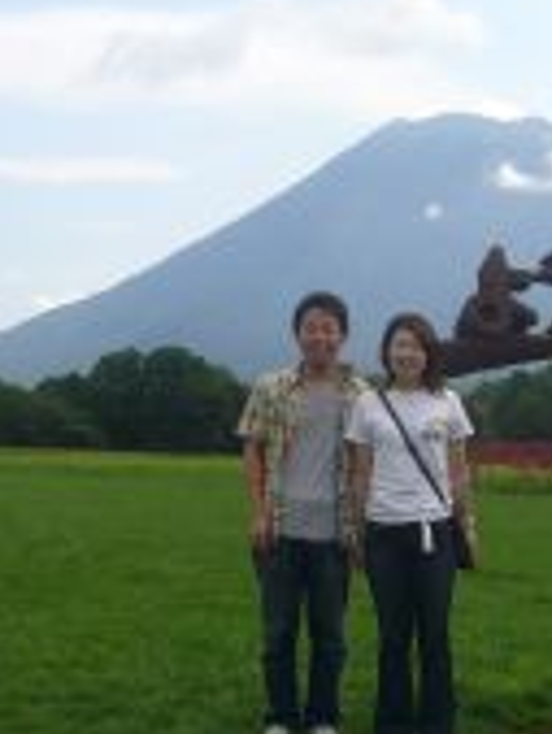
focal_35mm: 83
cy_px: 387
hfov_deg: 17.8
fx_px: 1763
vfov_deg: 23.5
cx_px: 343
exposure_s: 1/320
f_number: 5.6
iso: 80
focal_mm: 5.8
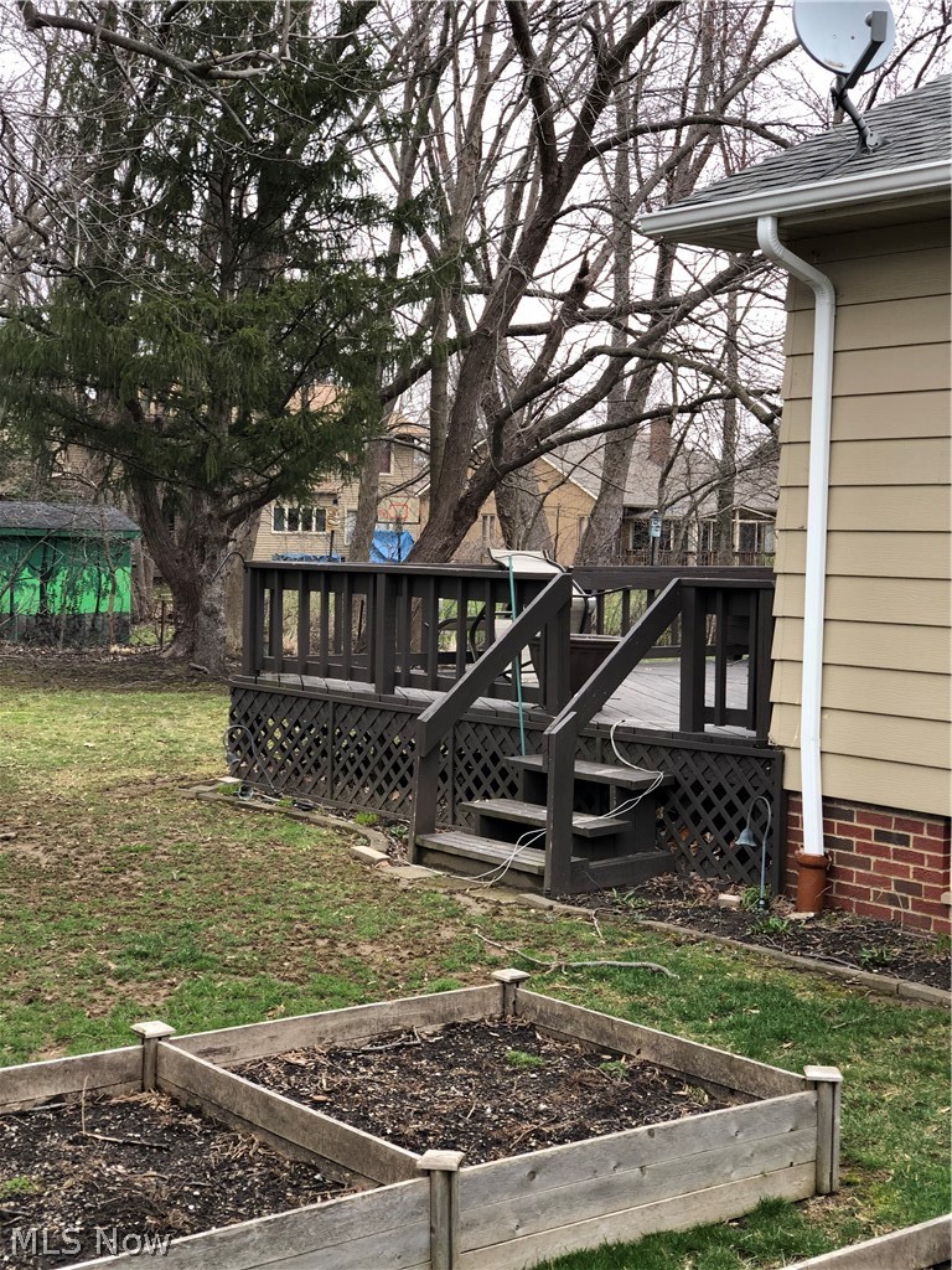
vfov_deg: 36.8
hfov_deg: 28.0
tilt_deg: -3.3
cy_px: 635
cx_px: 476
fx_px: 1907
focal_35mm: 52
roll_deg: -0.8
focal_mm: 6
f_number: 2.4
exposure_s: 1/60
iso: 25
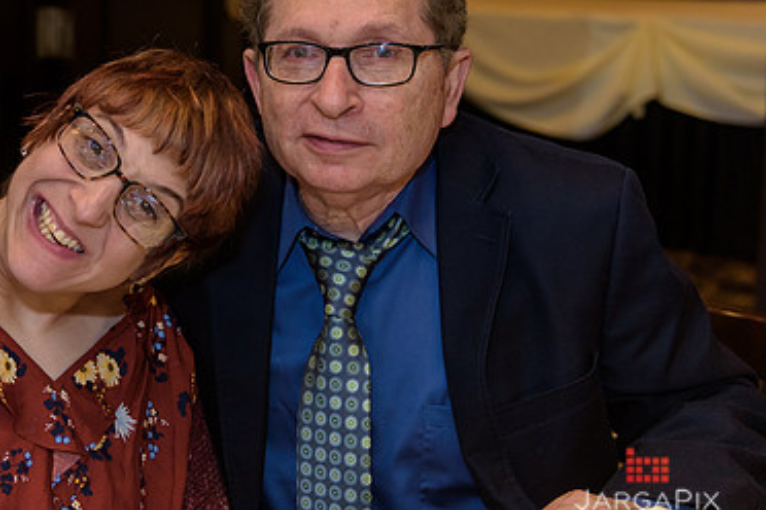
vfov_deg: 16.8
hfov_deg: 24.7
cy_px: 157
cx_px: 175
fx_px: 1723
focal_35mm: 81
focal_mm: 52
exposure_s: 1/125
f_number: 3.2
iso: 1600
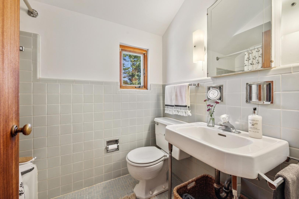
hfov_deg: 104.3
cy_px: 100
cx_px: 150
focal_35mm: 14
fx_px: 116
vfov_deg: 81.1
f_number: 8
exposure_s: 1/10
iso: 400
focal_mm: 14
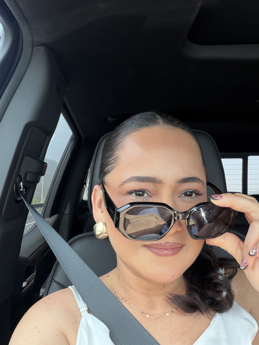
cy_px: 172
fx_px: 299
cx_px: 130
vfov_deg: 60.0
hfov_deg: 46.8
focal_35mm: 30
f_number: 1.9
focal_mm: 2.71
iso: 25
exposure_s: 1/121
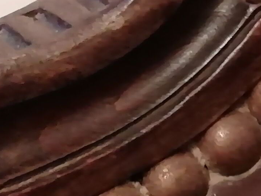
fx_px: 1131
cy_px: 53
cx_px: 171
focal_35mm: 150
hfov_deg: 13.1
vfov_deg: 9.9
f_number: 2.2
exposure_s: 1/14.3
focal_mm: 3.46
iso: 640
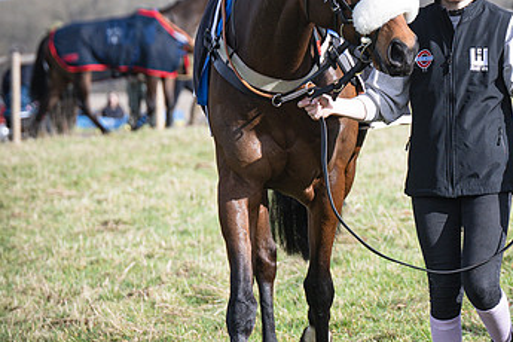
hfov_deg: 7.3
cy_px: 113
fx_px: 3990
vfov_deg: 4.9
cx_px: 518
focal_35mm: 280
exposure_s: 1/2000
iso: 160
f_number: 2.8
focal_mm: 77
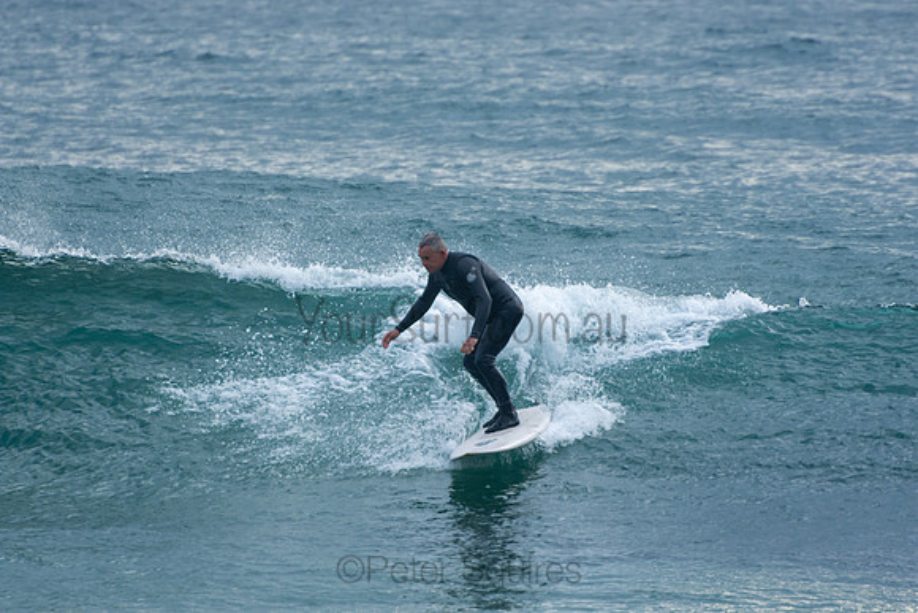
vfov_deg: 2.3
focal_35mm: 600
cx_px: 459
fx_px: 15303
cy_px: 306
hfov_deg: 3.4
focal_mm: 400
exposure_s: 1/400
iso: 500
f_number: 5.6
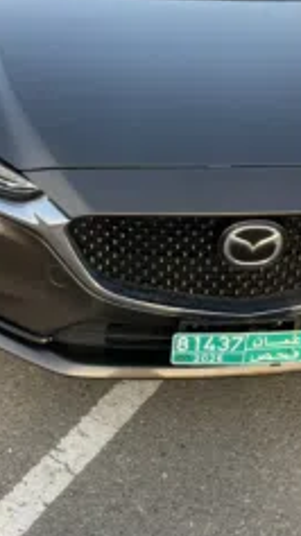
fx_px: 654
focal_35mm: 46
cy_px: 145
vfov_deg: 43.4
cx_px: 190
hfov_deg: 25.8
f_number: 1.6
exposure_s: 1/262
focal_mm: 5.1
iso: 32
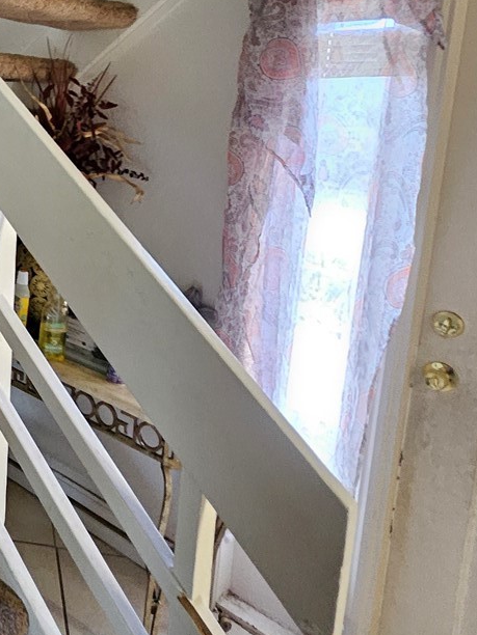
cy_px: 185
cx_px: -73
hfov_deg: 34.7
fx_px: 625
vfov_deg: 52.3
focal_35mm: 34
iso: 400
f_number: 2.2
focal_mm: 1.74
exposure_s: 1/40
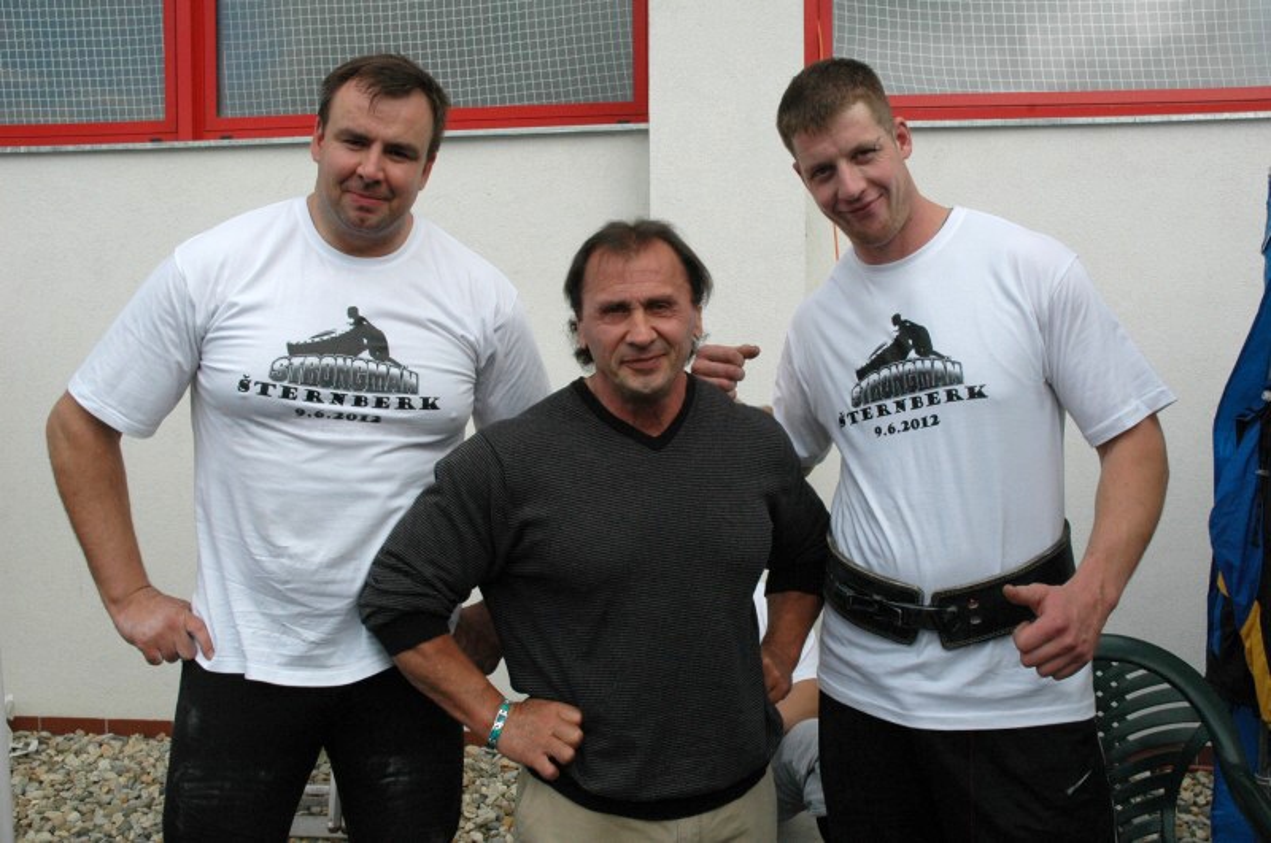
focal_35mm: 36
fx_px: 1269
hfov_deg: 53.2
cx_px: 636
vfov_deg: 36.8
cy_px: 422
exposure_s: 1/400
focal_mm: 24
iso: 500
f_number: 11
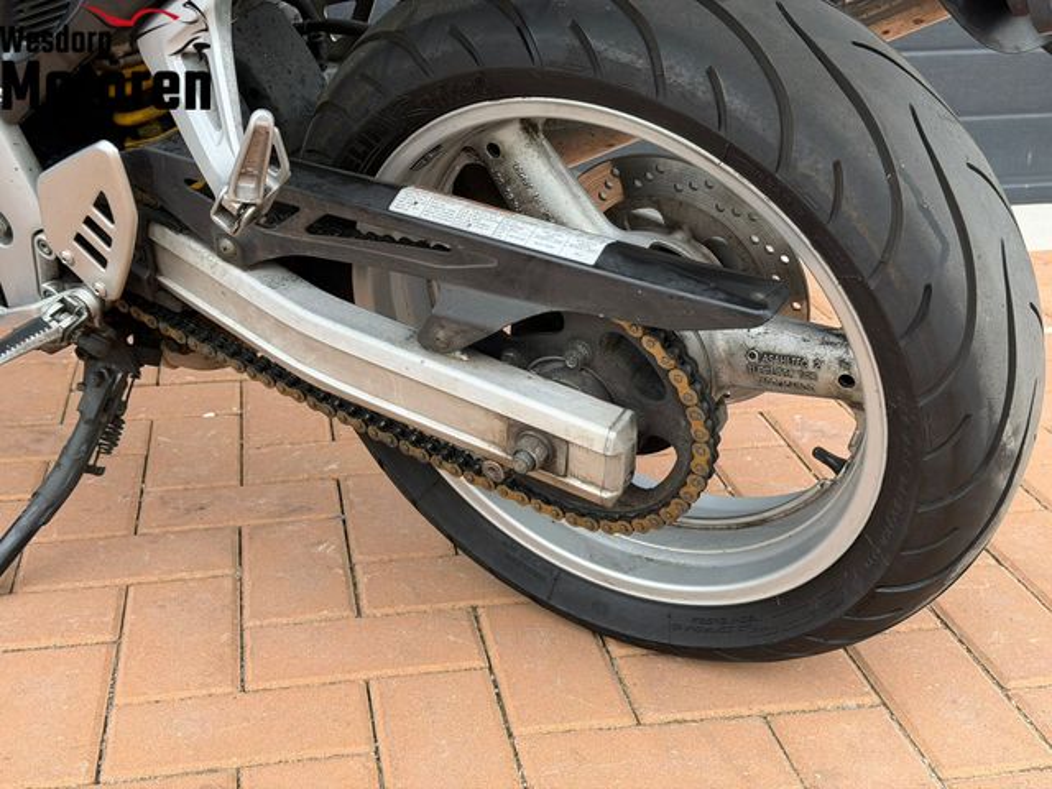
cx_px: 526
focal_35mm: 48
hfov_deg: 39.7
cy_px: 394
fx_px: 1459
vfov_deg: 30.3
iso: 64
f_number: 1.78
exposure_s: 1/794
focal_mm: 6.76
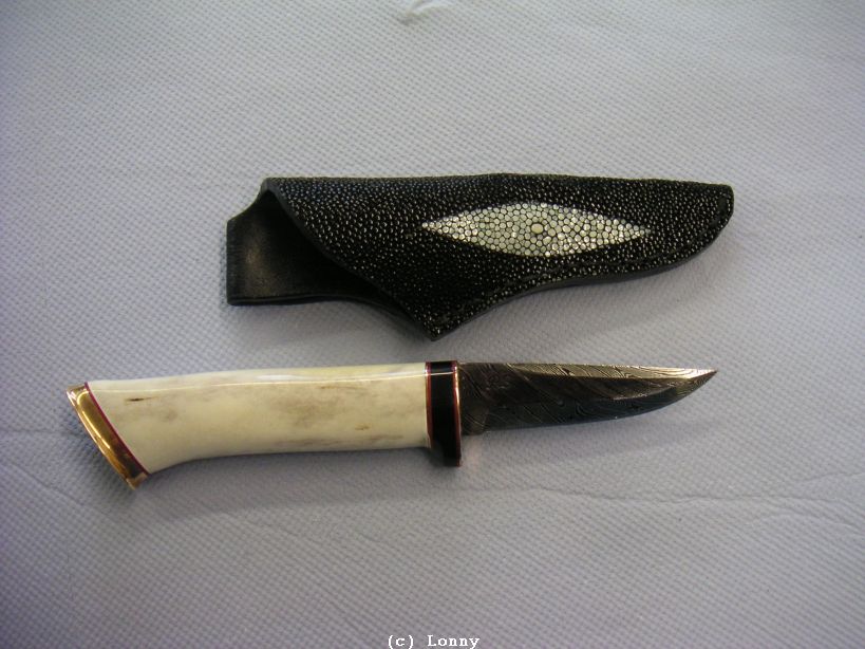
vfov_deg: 37.7
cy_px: 324
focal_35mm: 38
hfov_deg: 49.0
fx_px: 949
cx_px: 432
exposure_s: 1/45
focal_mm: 6
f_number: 2.8
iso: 100
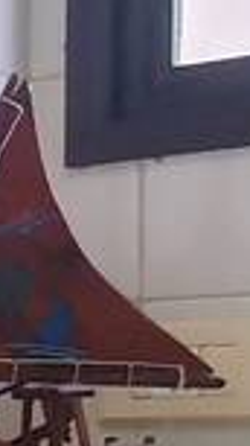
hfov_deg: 5.2
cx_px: -1244
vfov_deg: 15.9
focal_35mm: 133
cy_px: 399
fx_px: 1568
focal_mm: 1.8
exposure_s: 1/60
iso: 250
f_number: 2.2
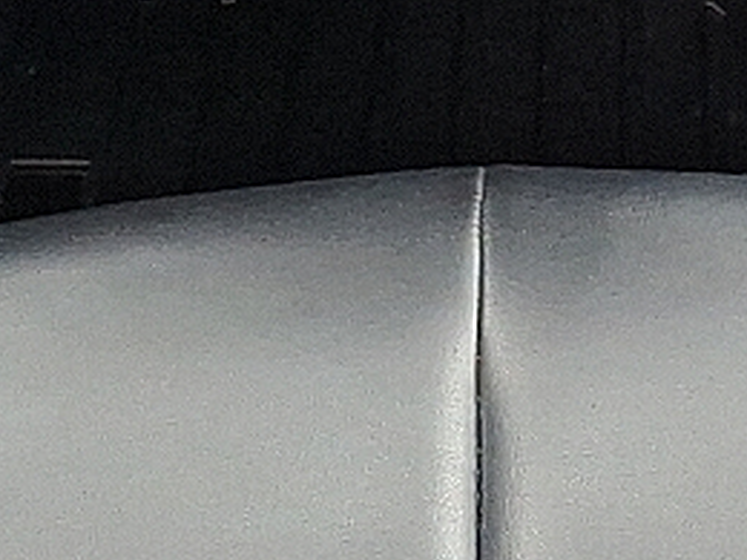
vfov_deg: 9.2
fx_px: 3323
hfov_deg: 12.6
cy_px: -405
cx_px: 787
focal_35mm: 154
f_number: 1.8
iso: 181
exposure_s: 1/120
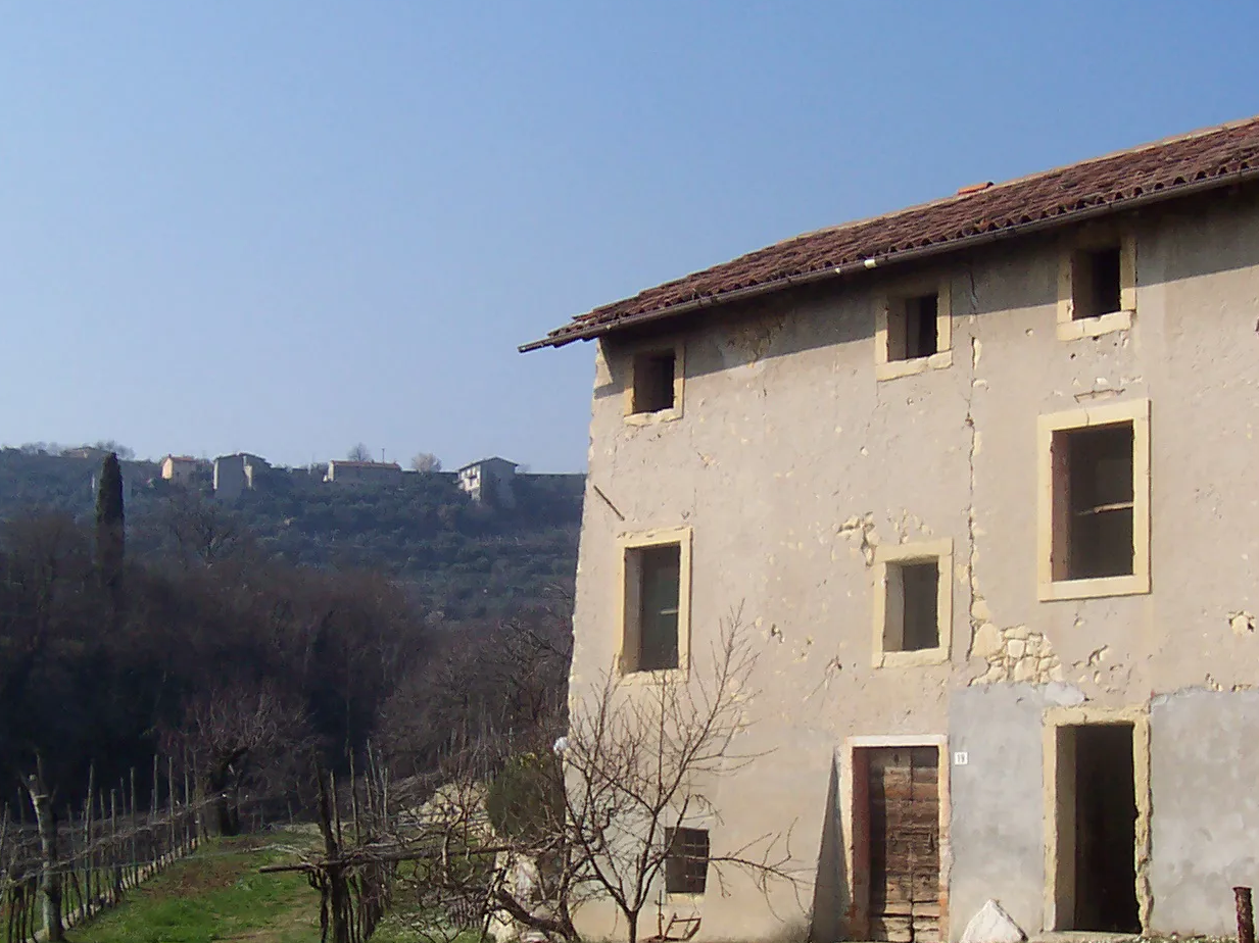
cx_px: 689
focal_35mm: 61
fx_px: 2218
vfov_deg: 23.9
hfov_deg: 31.7
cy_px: 615
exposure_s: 1/750
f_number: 5.6
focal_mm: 5.6
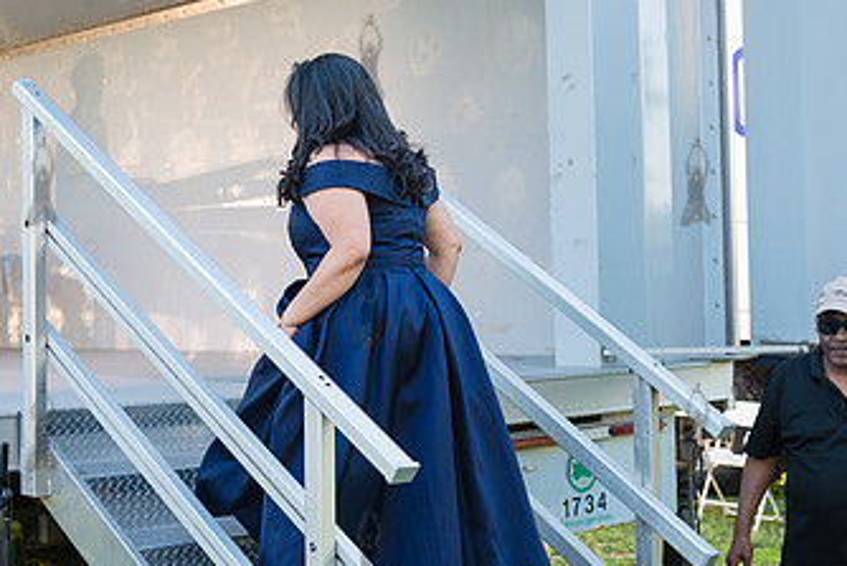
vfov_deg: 20.6
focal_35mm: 66
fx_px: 1553
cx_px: 368
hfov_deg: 30.5
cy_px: 303
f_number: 3.5
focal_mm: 38
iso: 500
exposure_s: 1/400
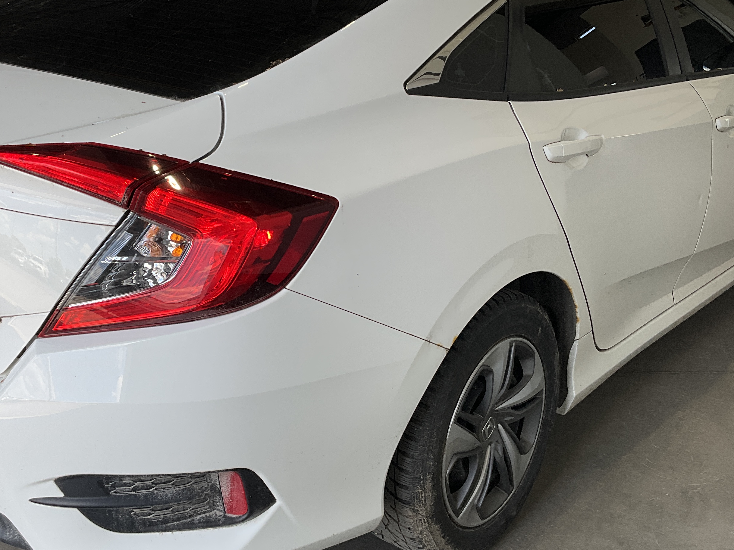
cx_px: 319
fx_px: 1018
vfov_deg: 30.3
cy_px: 253
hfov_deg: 39.6
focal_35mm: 48
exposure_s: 1/247
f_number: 1.8
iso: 25
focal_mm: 3
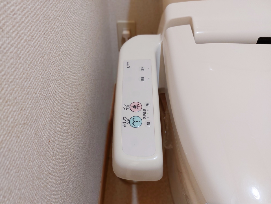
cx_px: 136
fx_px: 188
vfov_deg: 56.8
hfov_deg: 71.6
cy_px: 102
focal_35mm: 24
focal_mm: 5.23
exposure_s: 1/24
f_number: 1.8
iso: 125
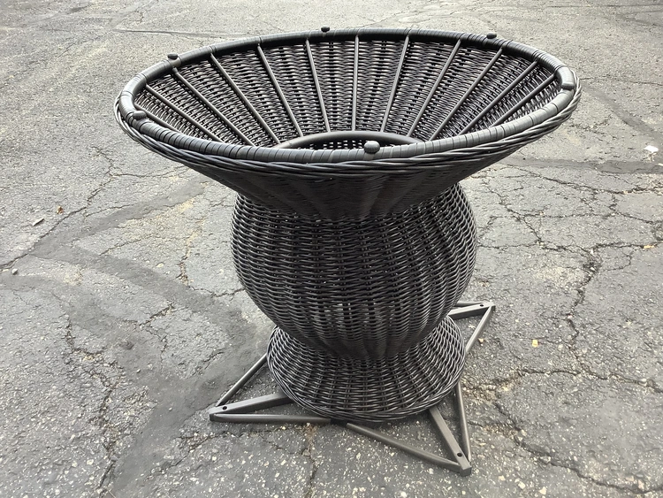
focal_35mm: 31
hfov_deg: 58.3
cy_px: 249
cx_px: 332
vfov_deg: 45.5
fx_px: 594
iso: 64
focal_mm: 3.3
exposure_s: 1/120
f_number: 2.4
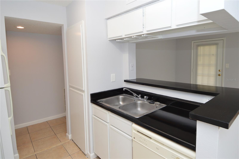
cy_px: 80
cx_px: 120
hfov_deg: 90.1
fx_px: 119
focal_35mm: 18
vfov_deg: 67.3
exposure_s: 1/60
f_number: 4
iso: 400
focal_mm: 12
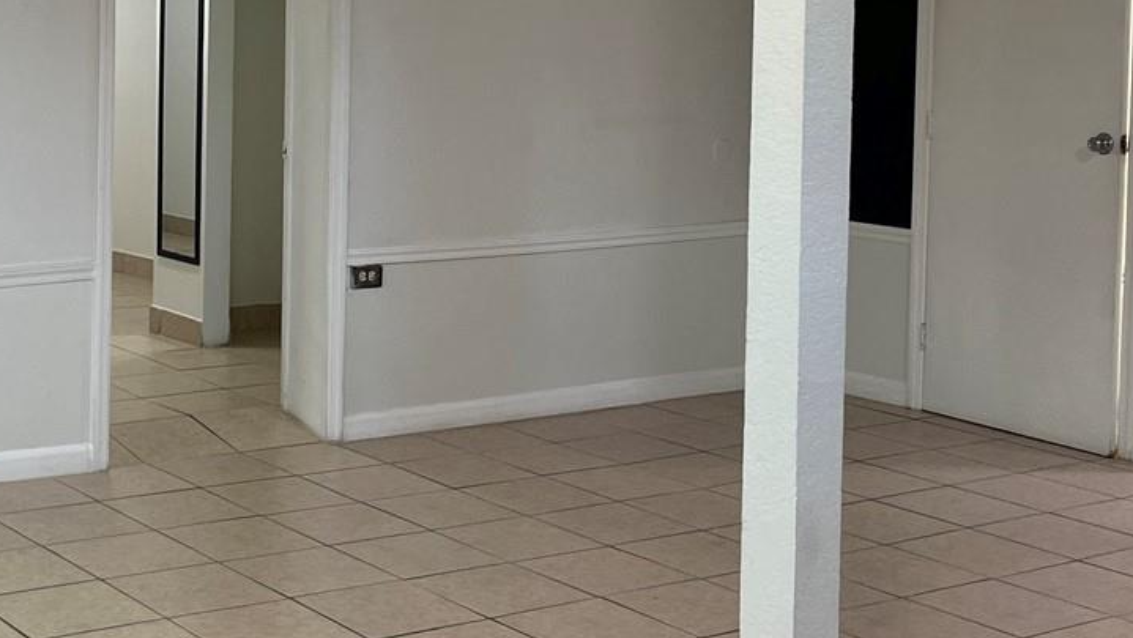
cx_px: 255
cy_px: 58
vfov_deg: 18.8
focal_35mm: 63
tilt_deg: -1.1
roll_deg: -1.3
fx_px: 1893
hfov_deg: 32.6
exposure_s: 1/60
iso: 80
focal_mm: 5.1
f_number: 1.6
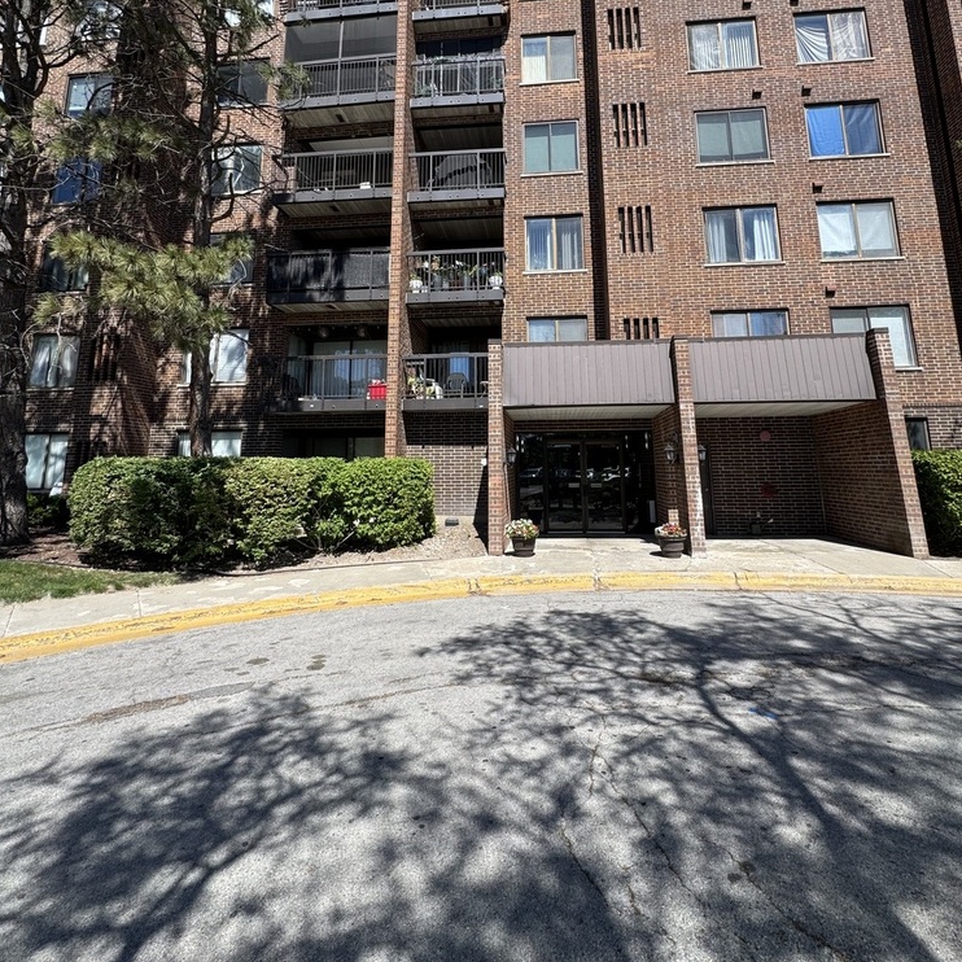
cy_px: 363
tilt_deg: +9.7
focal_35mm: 18
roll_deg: +0.4
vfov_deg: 79.3
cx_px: 495
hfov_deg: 80.7
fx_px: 566
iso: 50
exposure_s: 1/1477
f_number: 2.2
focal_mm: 2.22
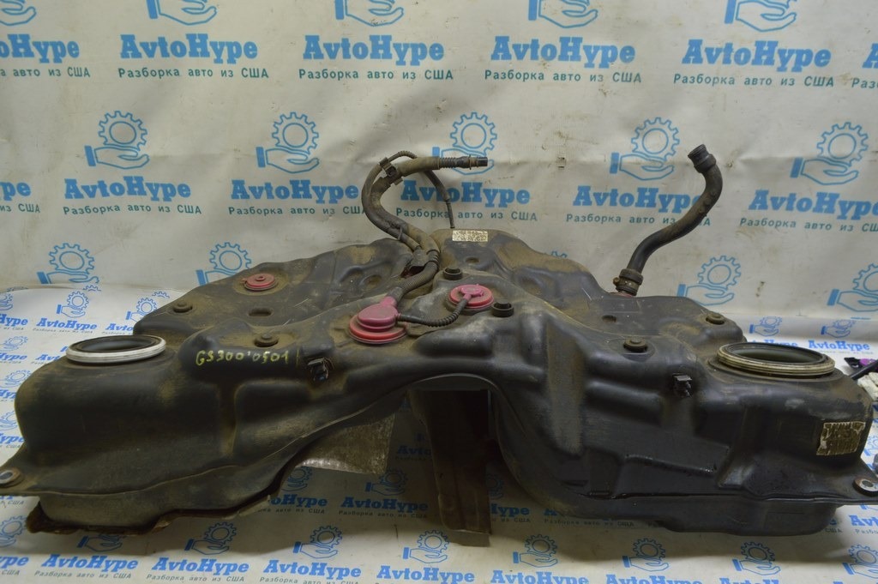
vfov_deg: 47.9
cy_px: 292
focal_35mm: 27
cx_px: 439
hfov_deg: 67.4
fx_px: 658
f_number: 5.6
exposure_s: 1/20
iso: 400
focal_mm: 18
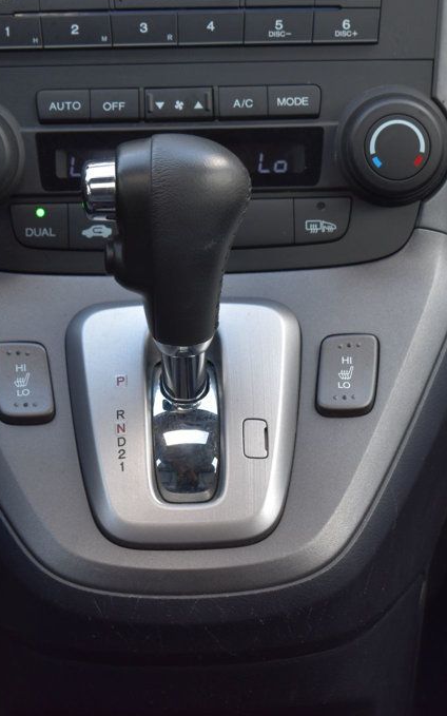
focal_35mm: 127
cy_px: 359
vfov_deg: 16.5
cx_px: 212
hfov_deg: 10.3
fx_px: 2472
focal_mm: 55
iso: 400
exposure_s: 1/50
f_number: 8
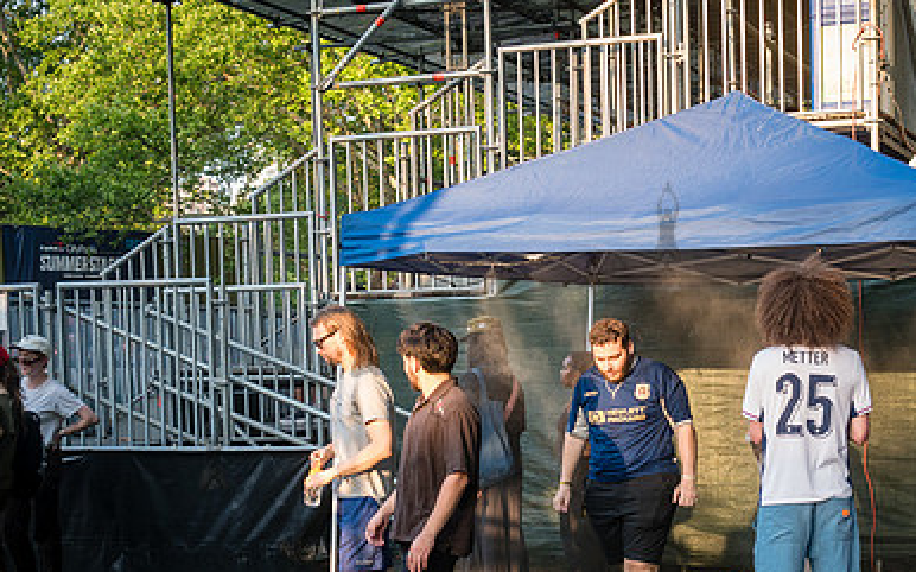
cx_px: 583
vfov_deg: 19.1
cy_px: 509
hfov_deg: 30.5
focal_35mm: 67
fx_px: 1672
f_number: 4.5
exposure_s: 1/400
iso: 1000
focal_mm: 39
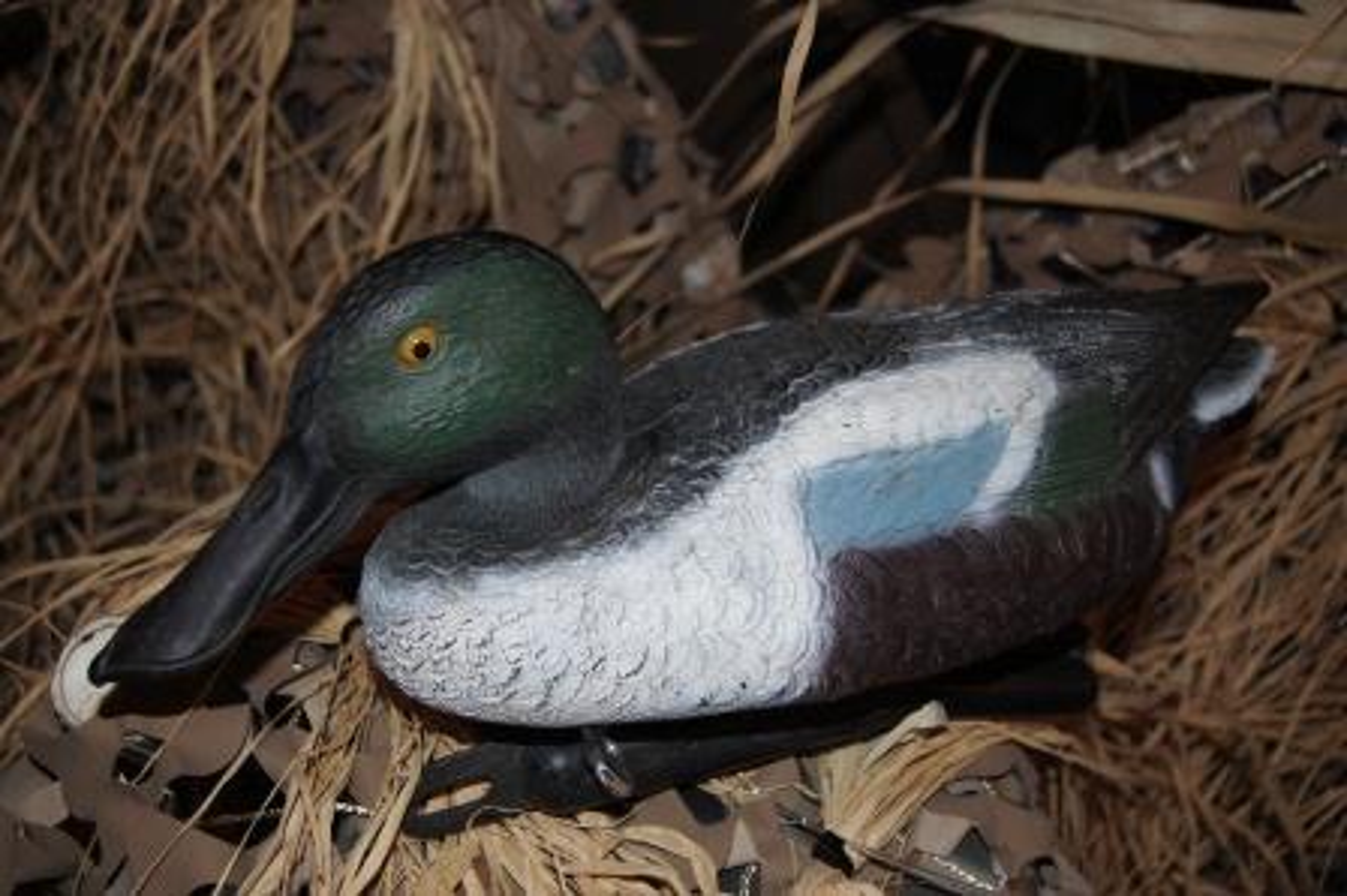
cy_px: 448
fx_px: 1682
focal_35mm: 45
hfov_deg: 43.6
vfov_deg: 29.8
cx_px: 674
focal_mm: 30
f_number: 4.5
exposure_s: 1/60
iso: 320
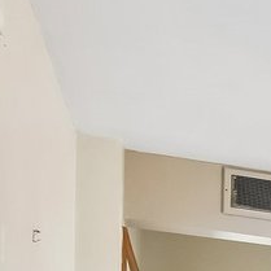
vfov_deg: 15.2
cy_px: 486
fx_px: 877
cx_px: 801
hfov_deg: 11.3
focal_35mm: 99
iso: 400
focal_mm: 10
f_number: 8
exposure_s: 1/15
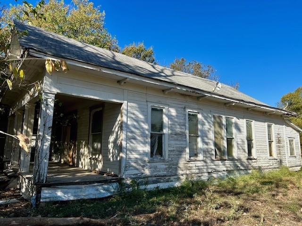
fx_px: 227
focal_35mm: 26
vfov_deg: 53.1
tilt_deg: +5.6
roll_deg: -2.7
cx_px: 151
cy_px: 113
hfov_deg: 67.3
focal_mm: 5.7
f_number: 1.5
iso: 50
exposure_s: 1/2994
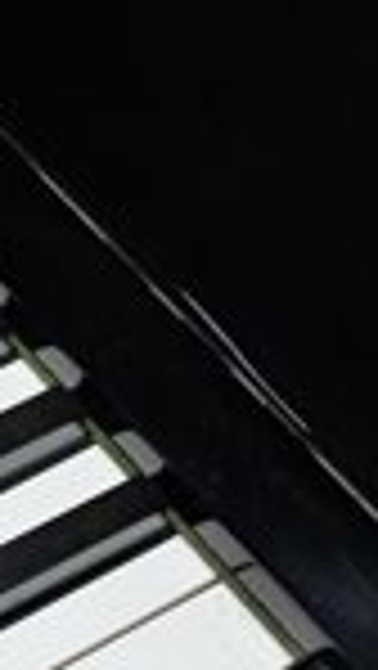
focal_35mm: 132
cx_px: -596
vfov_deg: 15.9
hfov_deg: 8.3
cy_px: -13
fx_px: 2348
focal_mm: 5.43
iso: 456
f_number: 1.89
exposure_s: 1/120
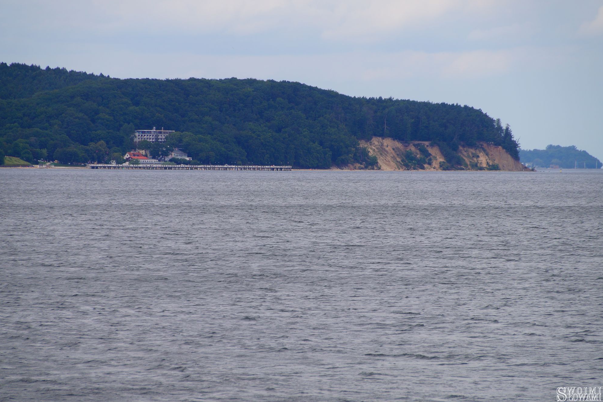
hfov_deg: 8.5
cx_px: 301
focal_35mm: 241
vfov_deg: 5.7
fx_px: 4036
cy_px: 201
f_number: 7.1
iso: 100
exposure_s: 1/320
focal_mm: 160
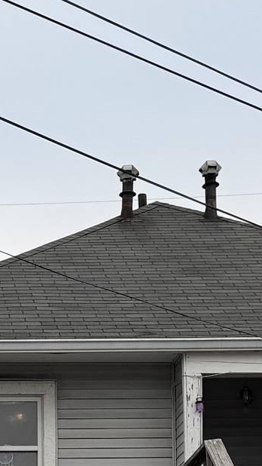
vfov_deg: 15.3
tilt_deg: +3.3
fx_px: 1604
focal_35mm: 130
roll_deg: +1.2
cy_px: 691
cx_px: -71
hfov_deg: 9.2
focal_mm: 6.76
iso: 80
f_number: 1.78
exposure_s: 1/528
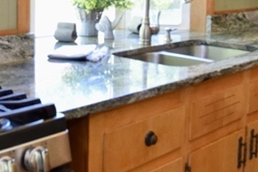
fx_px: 380
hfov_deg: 37.3
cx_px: 99
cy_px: 16
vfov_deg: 24.7
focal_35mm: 53
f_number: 3.5
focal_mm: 10
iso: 800
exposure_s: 1/60
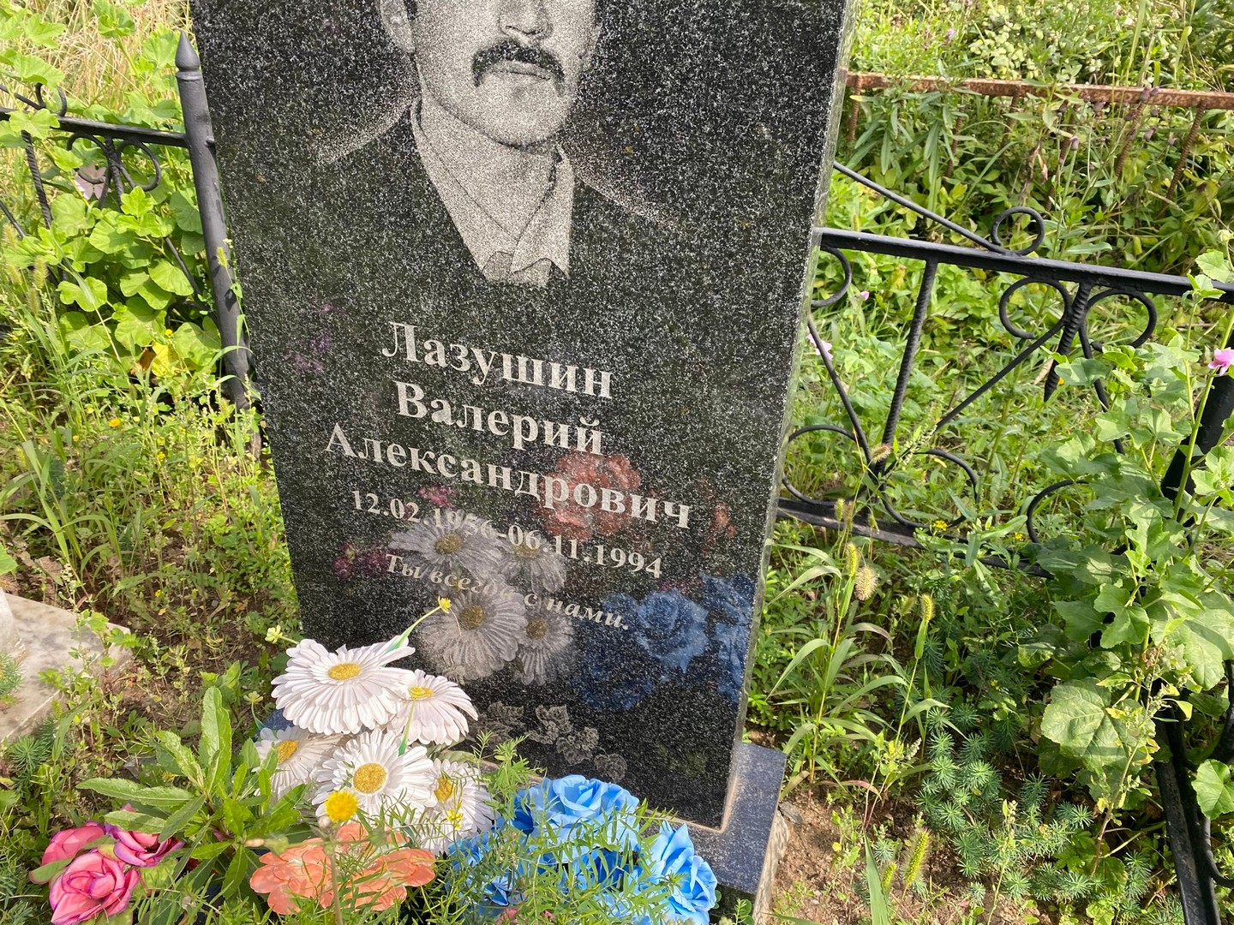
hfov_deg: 67.3
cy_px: 462
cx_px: 617
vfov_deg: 53.1
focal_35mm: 26
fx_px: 927
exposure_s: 1/371
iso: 32
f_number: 1.8
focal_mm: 4.25
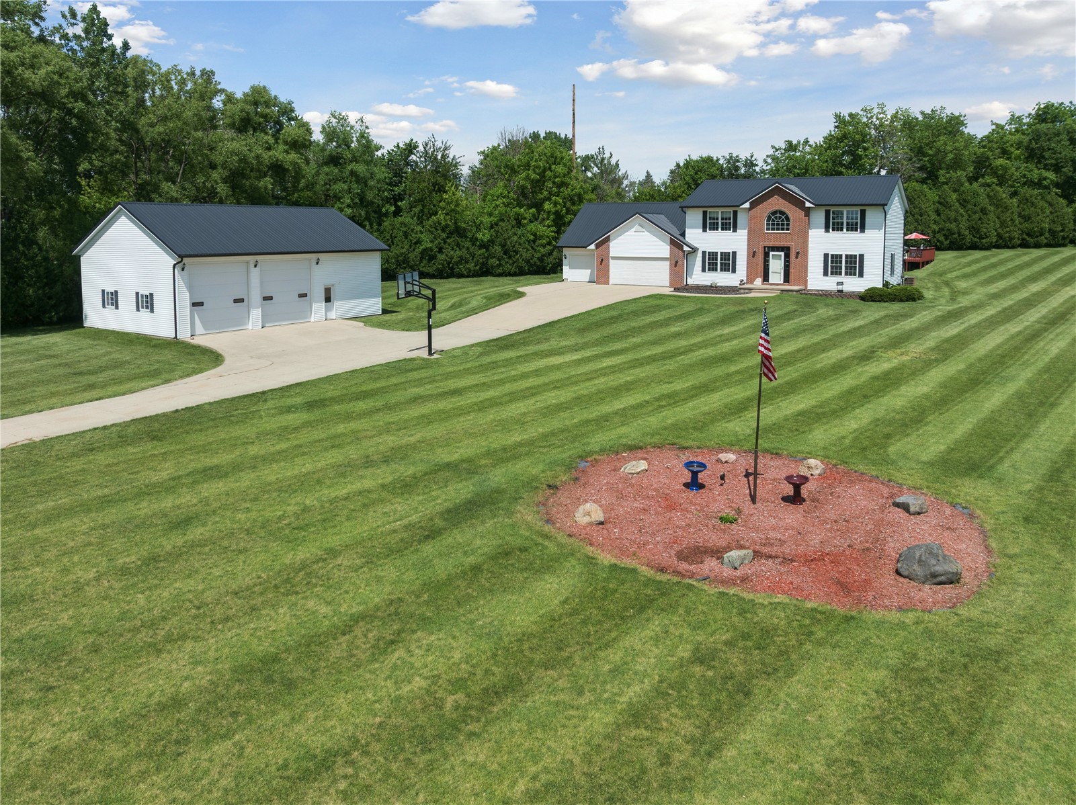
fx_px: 745
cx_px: 538
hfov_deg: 71.6
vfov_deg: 56.7
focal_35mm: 24
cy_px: 402
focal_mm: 12.3
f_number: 2.8
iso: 100
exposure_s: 1/2000
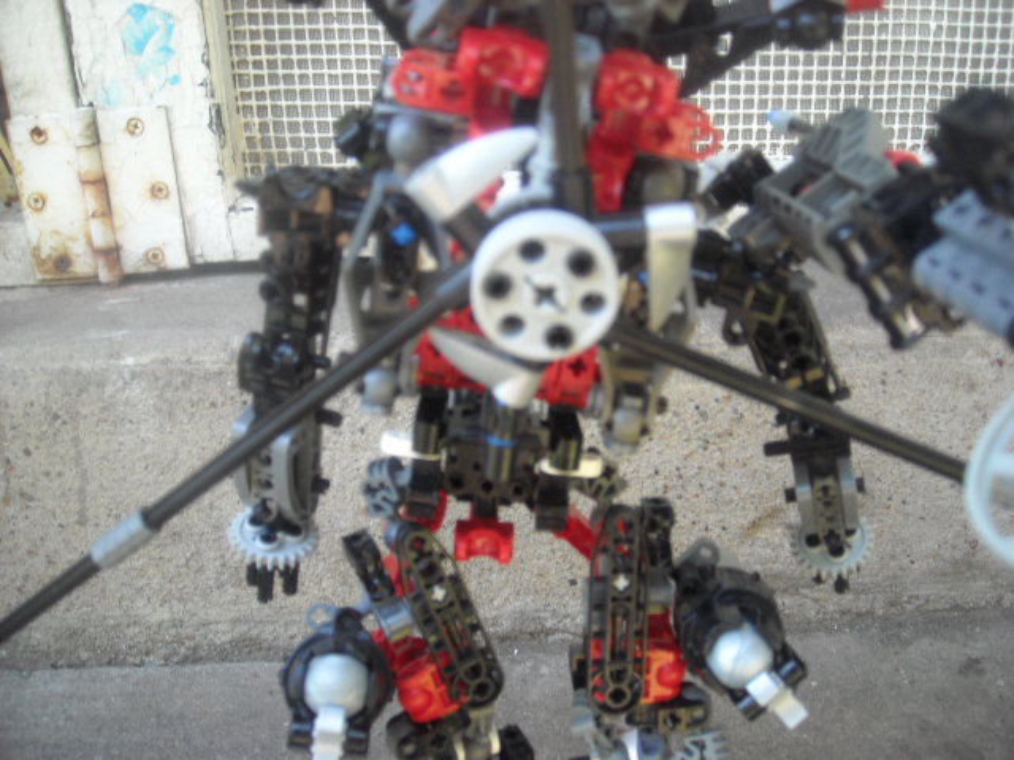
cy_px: 380
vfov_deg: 40.7
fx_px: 1025
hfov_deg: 52.6
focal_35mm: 35
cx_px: 507
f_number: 2.8
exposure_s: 1/60
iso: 109
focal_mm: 5.7
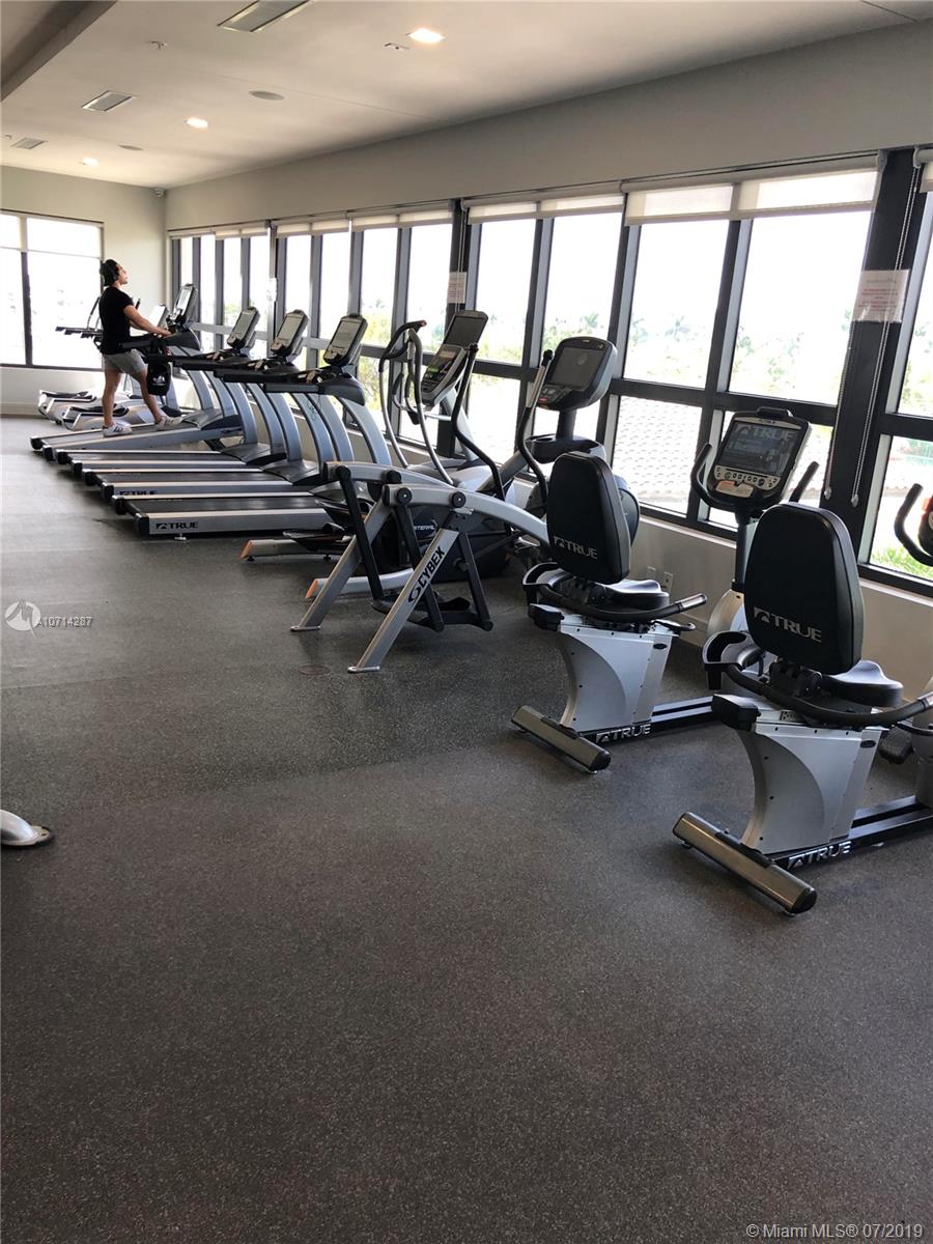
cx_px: 466
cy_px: 622
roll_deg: -4.2
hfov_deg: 49.7
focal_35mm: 28
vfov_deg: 63.4
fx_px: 1006
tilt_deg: -14.8
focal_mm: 4
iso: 25
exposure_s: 1/40
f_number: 1.8
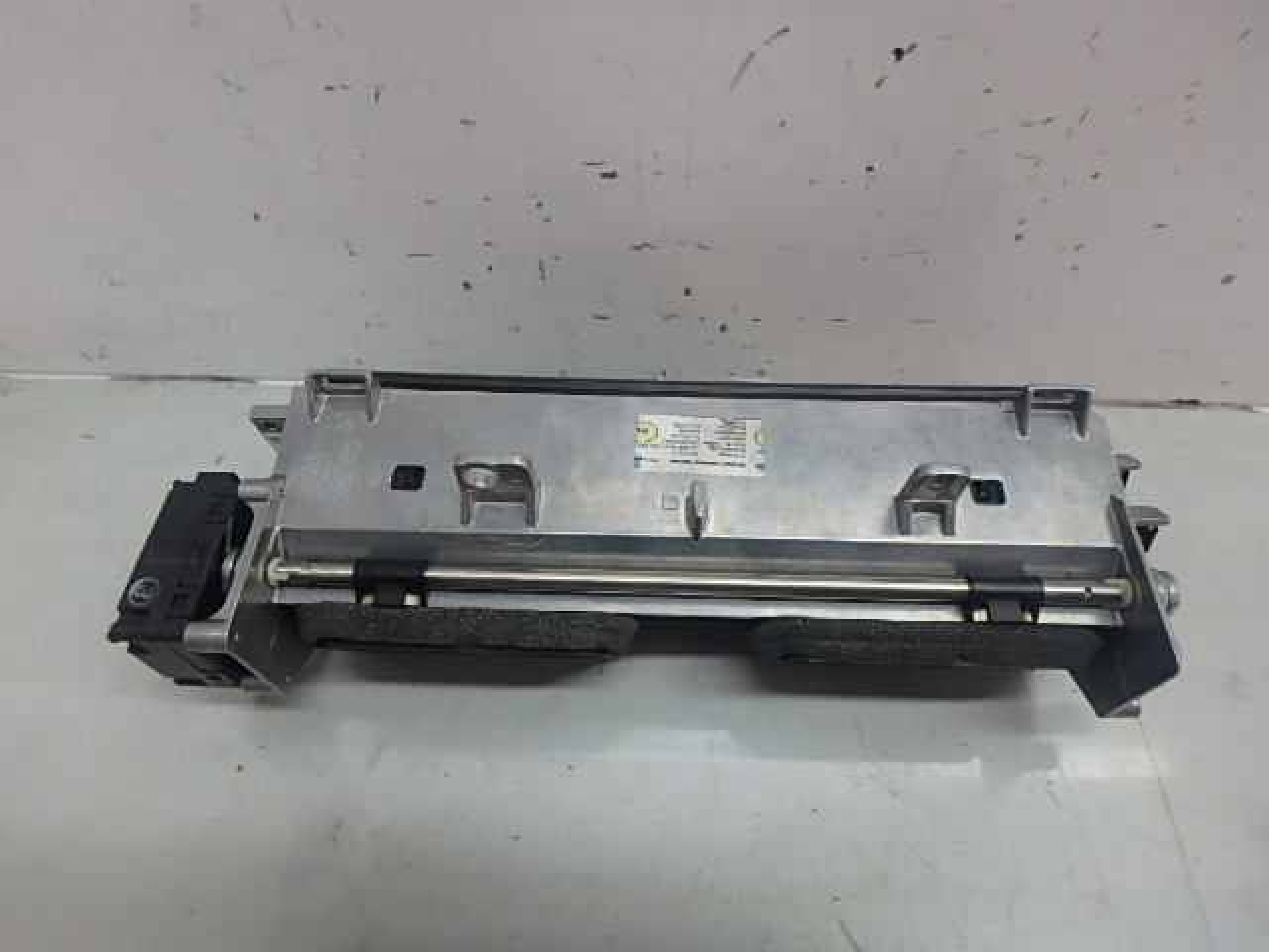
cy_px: 476
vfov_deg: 63.4
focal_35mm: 21
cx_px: 634
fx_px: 770
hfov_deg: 79.0
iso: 200
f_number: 3.5
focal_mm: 3.7
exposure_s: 1/40
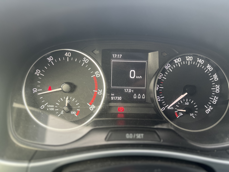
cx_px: 114
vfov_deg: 53.1
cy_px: 86
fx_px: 172
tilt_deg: -23.9
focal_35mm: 26
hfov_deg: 67.3
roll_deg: -0.4
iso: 125
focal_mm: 5.7
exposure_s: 1/119
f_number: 1.5
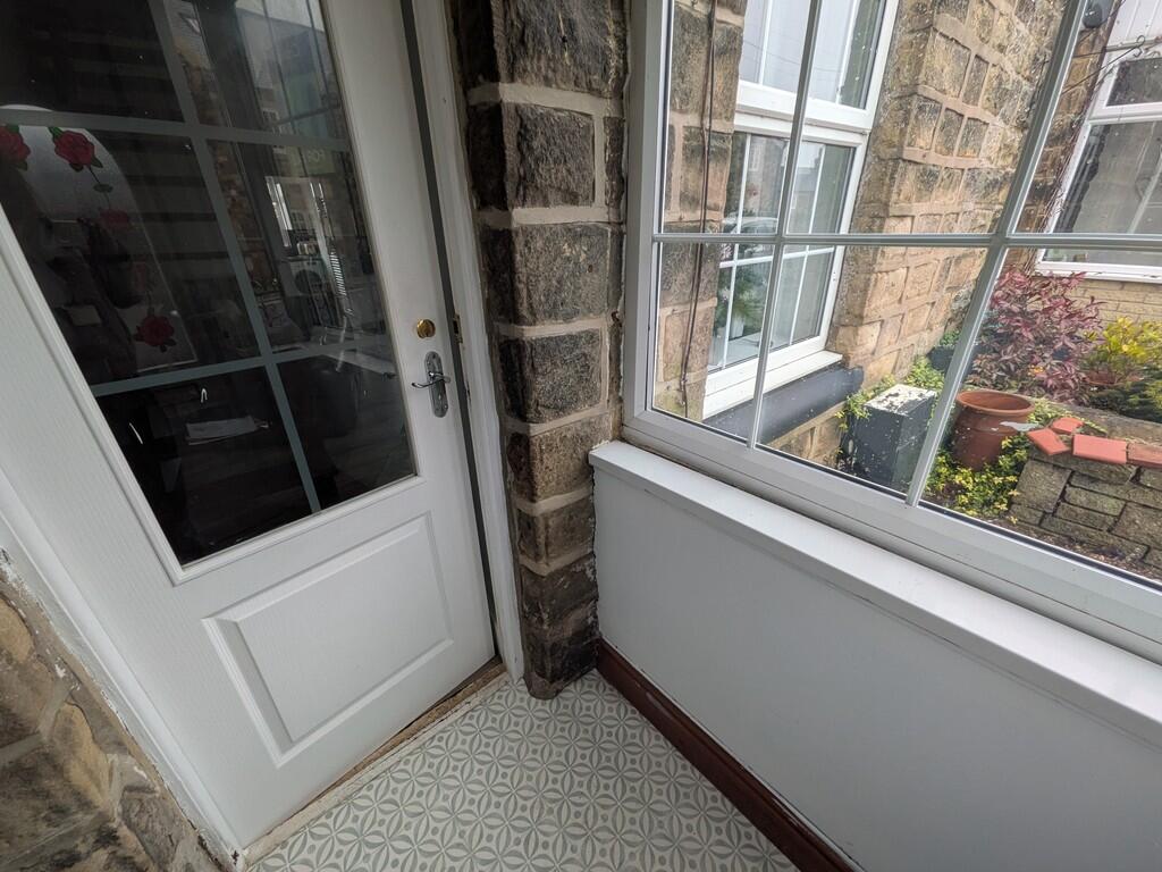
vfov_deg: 85.7
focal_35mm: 14
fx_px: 470
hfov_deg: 102.1
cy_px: 436
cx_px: 581
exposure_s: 1/34.3
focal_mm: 1.85
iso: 48
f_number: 2.2
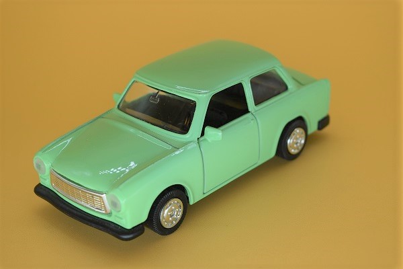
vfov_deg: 18.9
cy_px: 134
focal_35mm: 72
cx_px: 202
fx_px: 806
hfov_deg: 28.1
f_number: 8
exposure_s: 1/250
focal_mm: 48
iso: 200
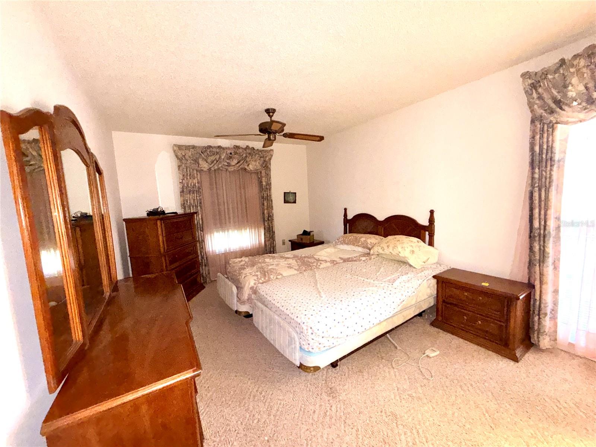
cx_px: 298
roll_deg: +3.1
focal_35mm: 14
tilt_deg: -5.6
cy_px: 224
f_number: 2.2
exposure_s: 1/40
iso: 640
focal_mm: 2.22
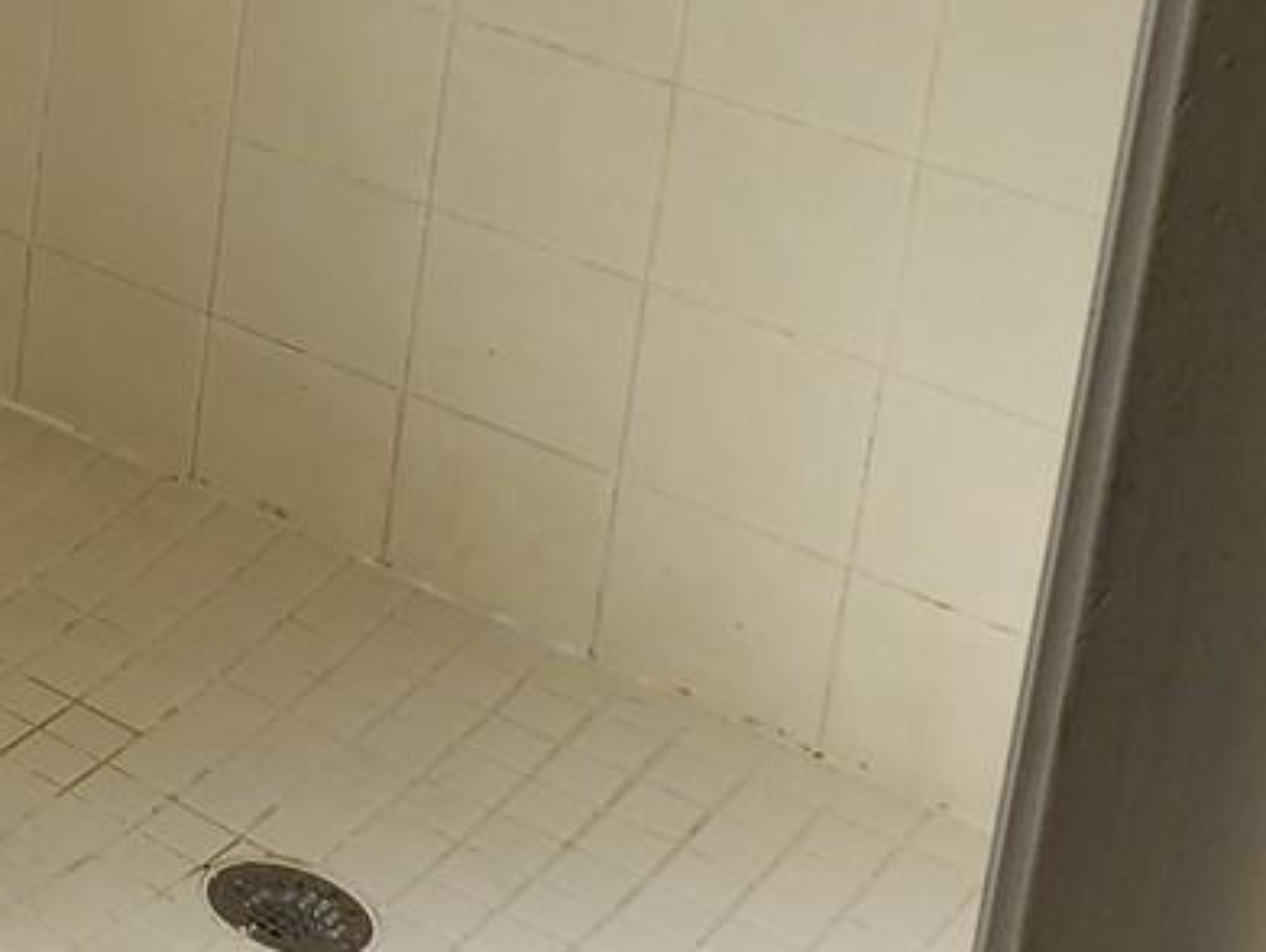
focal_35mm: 94
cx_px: -1221
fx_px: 3441
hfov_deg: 16.3
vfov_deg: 14.6
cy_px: -521
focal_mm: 6.4
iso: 50
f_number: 1.8
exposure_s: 1/120
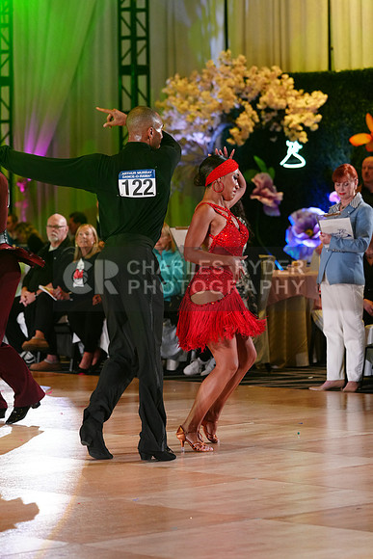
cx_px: 186
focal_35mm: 135
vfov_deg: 15.2
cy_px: 280
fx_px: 2097
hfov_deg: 10.2
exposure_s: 1/400
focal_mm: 135
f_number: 4
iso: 2500
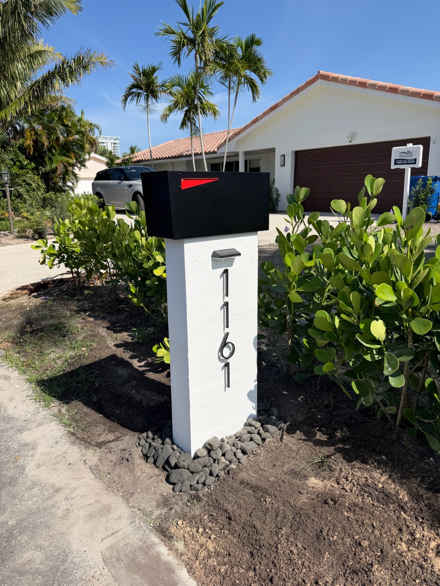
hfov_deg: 56.8
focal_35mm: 24
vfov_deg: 71.6
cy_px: 293
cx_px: 220
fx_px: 407
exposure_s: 1/4975
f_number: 1.78
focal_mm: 6.76
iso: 80
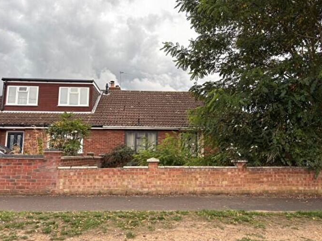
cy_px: 117
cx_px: 162
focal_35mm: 27
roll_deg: +0.2
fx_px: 251
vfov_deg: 51.4
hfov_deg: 65.3
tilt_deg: +8.1
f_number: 1.6
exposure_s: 1/511
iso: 50
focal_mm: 5.96
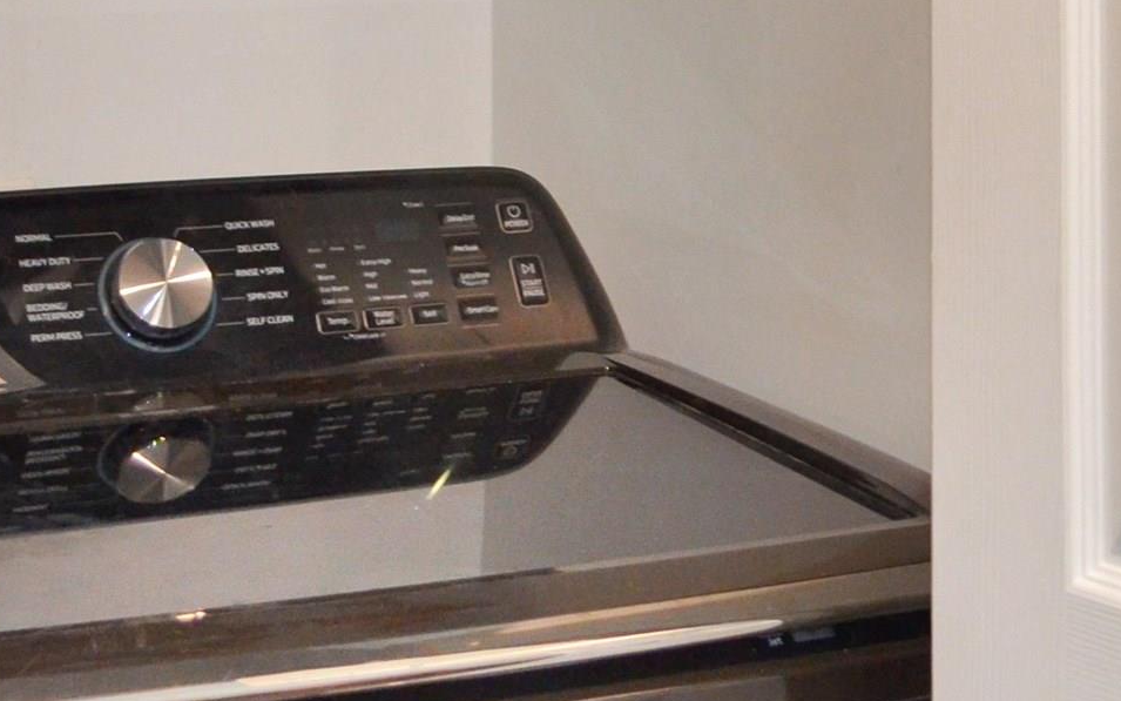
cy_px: 60
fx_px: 3300
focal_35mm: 108
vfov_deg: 12.0
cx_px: 682
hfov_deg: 19.3
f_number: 3.8
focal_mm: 22
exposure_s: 1/60
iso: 1100
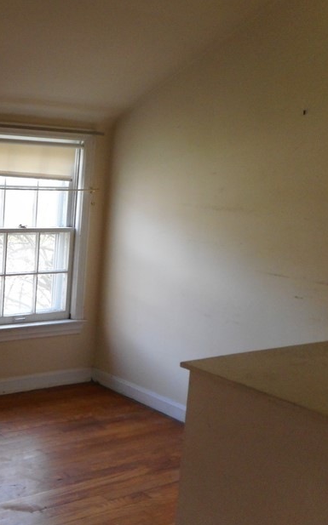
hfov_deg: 26.2
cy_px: 244
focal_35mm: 44
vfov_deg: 45.3
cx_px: -60
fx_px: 630
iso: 180
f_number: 3.7
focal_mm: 4.5
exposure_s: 1/30
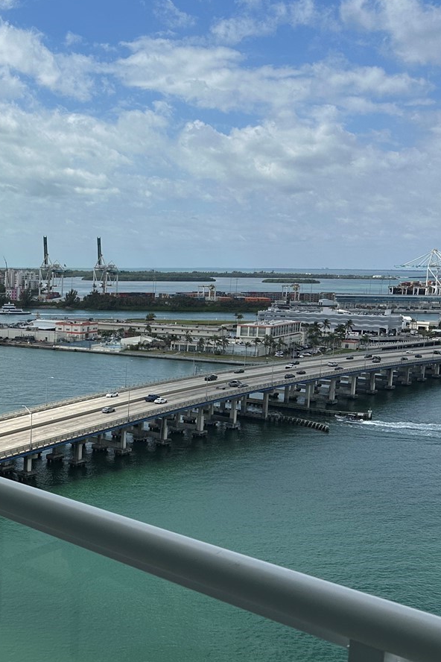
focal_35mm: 45
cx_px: -57
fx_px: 827
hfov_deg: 27.1
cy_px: 372
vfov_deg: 43.5
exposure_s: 1/8929
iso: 80
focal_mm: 6.86
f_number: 1.78
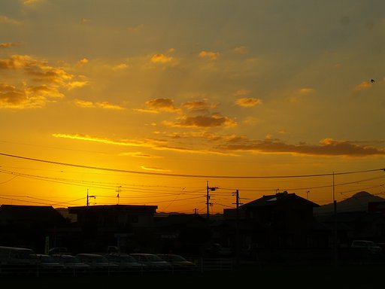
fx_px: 1057
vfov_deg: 15.6
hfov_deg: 20.7
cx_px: 192
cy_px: 144
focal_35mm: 95
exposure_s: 1/320
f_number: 6.9
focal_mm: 19.7
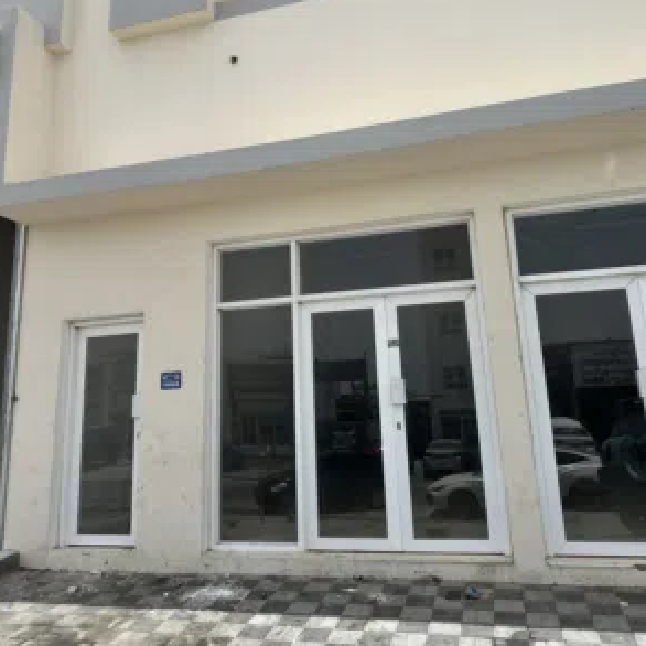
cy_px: 267
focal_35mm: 29
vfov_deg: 55.3
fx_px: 612
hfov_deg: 55.6
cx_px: 324
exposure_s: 1/5000
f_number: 1.78
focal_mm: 6.86
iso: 80
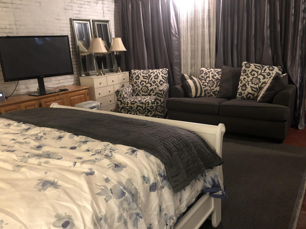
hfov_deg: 63.4
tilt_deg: -15.7
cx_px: 153
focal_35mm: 28
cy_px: 114
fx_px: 248
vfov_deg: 49.7
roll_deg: +2.5
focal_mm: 3.99
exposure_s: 1/4
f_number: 1.8
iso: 100
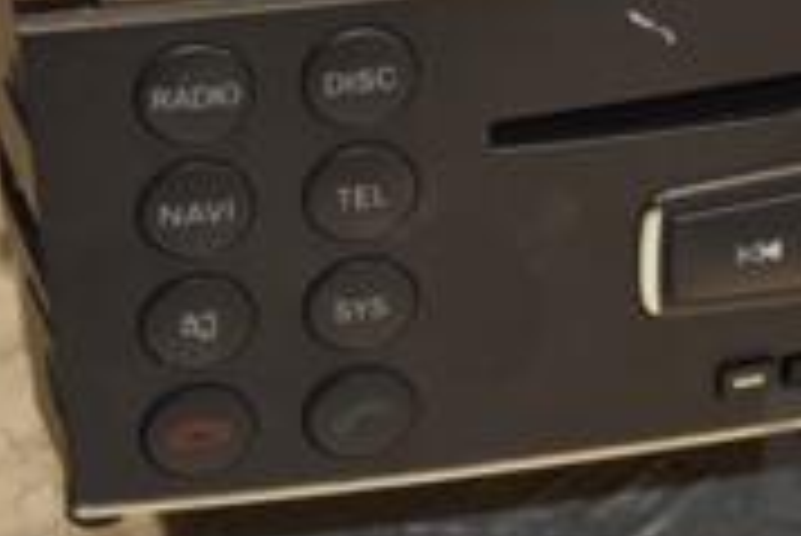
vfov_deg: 4.1
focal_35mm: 334
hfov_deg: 6.2
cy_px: -149
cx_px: 680
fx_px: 7437
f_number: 5.3
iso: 800
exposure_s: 1/160
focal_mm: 66
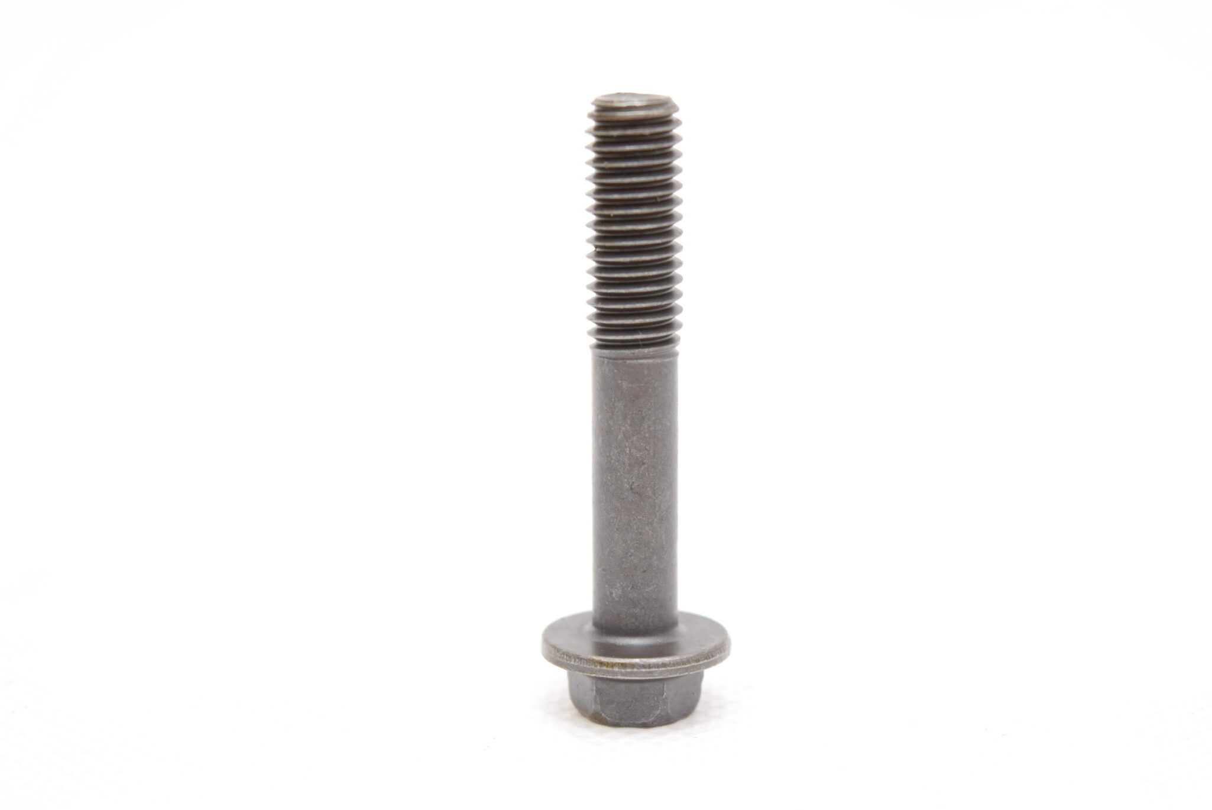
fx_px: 2779
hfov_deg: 24.6
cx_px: 606
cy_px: 405
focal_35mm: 82
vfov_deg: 16.6
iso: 400
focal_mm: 55
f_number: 5.6
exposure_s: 1/125
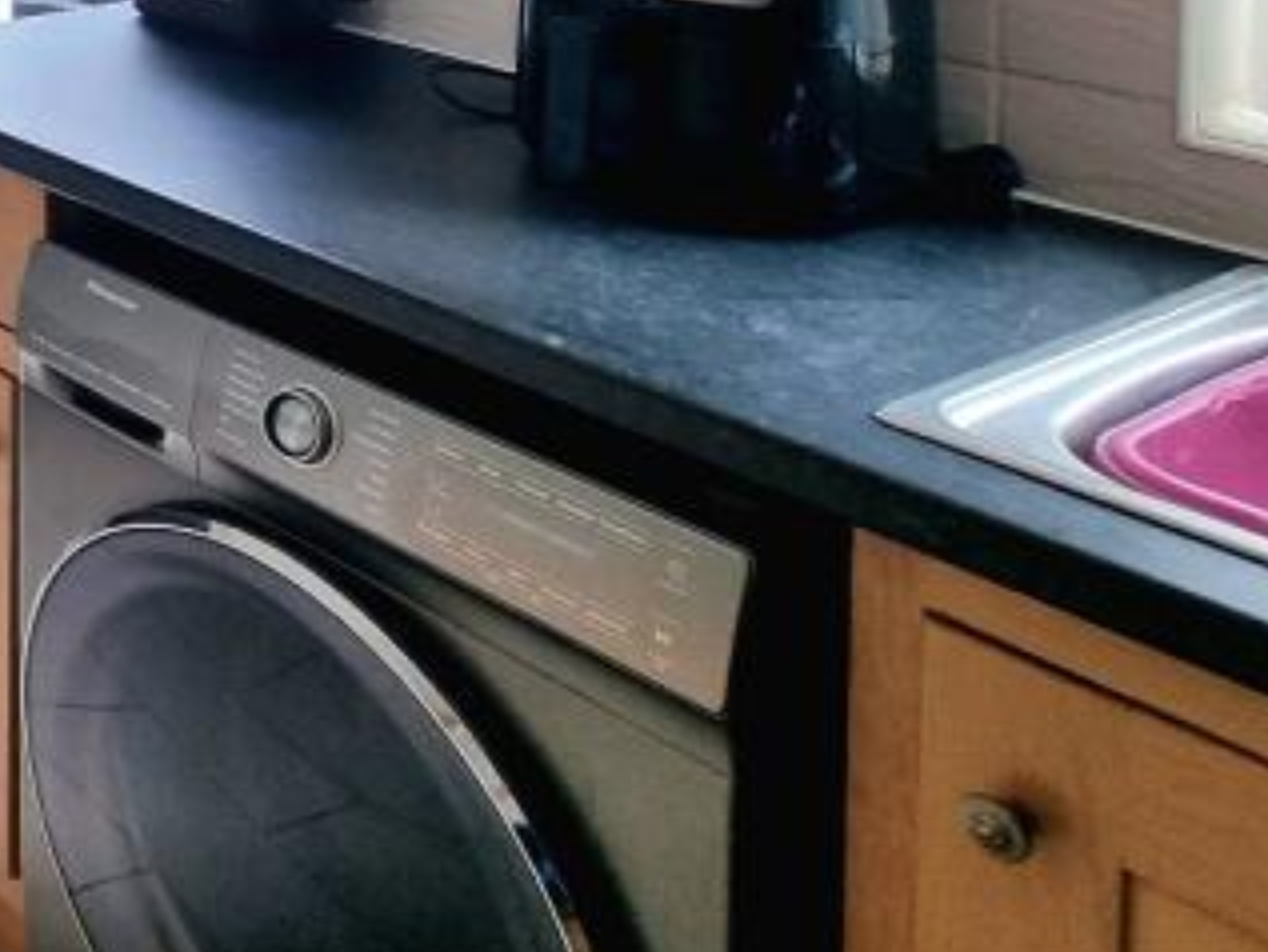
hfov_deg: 28.9
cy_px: -368
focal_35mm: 42
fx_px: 1539
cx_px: -616
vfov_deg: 27.2
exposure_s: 1/116
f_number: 2.2
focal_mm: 2.2
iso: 50
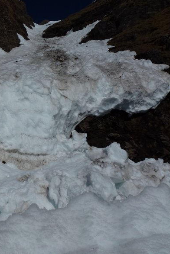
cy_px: 125
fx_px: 241
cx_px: 29
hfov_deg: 37.3
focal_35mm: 34
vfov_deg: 55.8
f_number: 6.3
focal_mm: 4.3
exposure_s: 1/2500
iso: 100
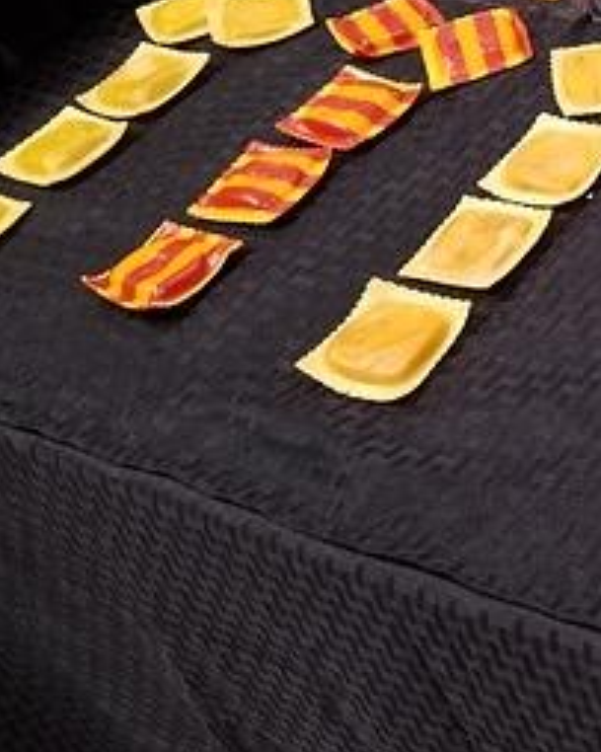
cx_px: 844
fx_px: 1424
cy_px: 151
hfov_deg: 21.0
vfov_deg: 28.9
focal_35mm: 64
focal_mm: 4.2
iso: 160
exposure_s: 1/40
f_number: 1.7
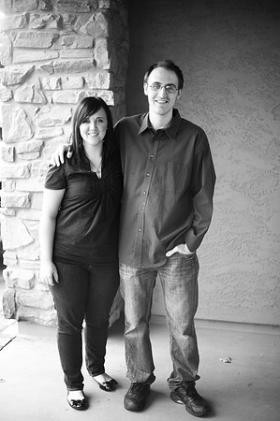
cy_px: 210
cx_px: 140
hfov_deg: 26.9
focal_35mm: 50
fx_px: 585
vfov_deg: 39.6
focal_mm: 50
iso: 800
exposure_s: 1/250
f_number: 1.4
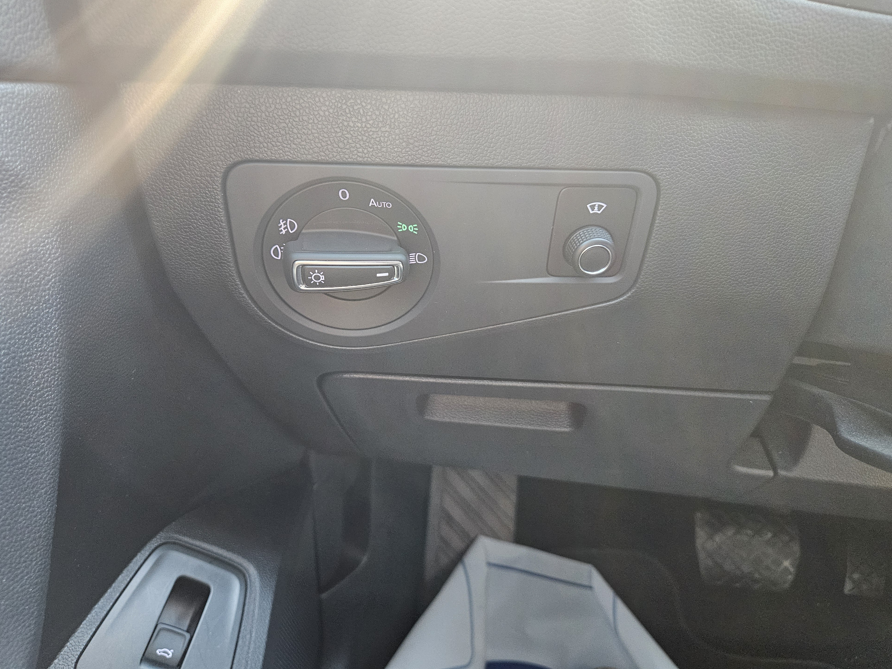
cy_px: 321
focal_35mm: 24
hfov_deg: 71.6
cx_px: 442
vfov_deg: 56.8
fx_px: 618
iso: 640
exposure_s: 1/60
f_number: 1.8
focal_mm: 5.4
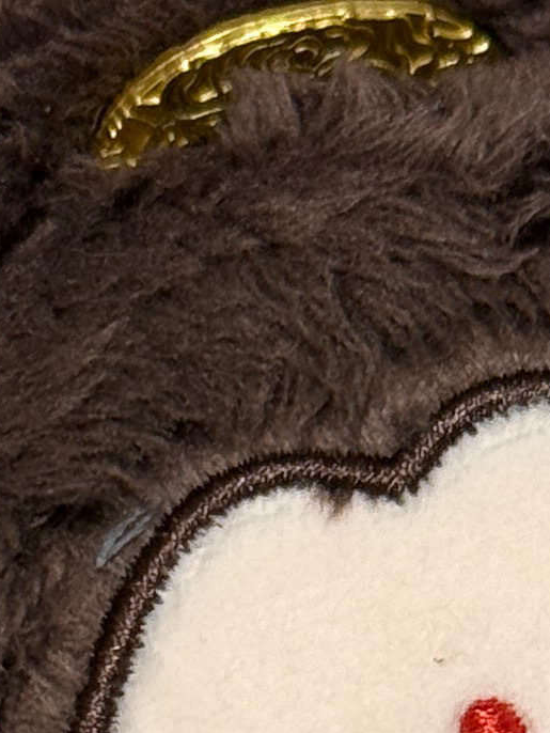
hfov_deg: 5.3
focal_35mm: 282
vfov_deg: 6.9
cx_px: 387
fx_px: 5970
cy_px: 1265
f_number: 1.78
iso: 80
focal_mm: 6.76
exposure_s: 1/100
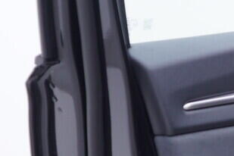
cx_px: 532
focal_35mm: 168
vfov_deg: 8.2
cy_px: 115
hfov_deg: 10.7
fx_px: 1092
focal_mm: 24
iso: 125
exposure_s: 1/40
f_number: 2.8
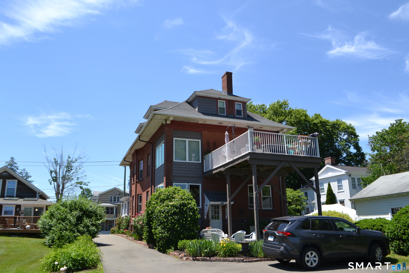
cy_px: 136
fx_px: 307
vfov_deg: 47.9
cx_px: 204
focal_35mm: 27
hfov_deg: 67.4
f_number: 7.1
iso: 100
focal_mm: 18
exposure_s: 1/200
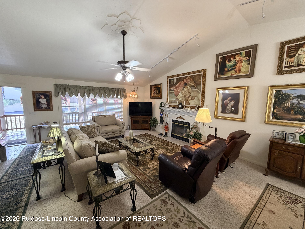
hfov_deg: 102.1
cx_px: 152
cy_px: 114
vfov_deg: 85.7
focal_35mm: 14
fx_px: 123
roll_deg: +0.5
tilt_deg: -7.7
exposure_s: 1/60
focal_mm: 2.22
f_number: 2.2
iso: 250
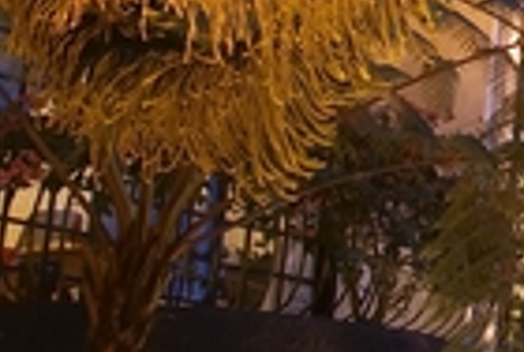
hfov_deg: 9.6
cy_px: -154
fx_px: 2757
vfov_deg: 7.2
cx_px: 1258
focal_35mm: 189
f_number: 16
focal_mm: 22
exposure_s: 20
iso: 160
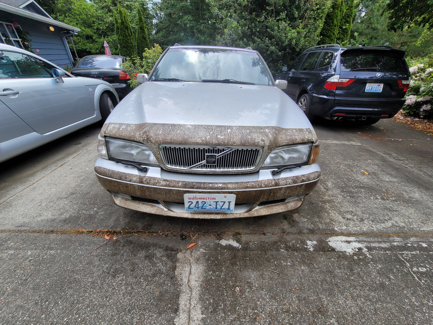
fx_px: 163
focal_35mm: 13
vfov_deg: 89.9
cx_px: 216
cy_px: 162
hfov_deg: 106.2
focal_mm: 2.2
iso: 64
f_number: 2.2
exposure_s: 1/947
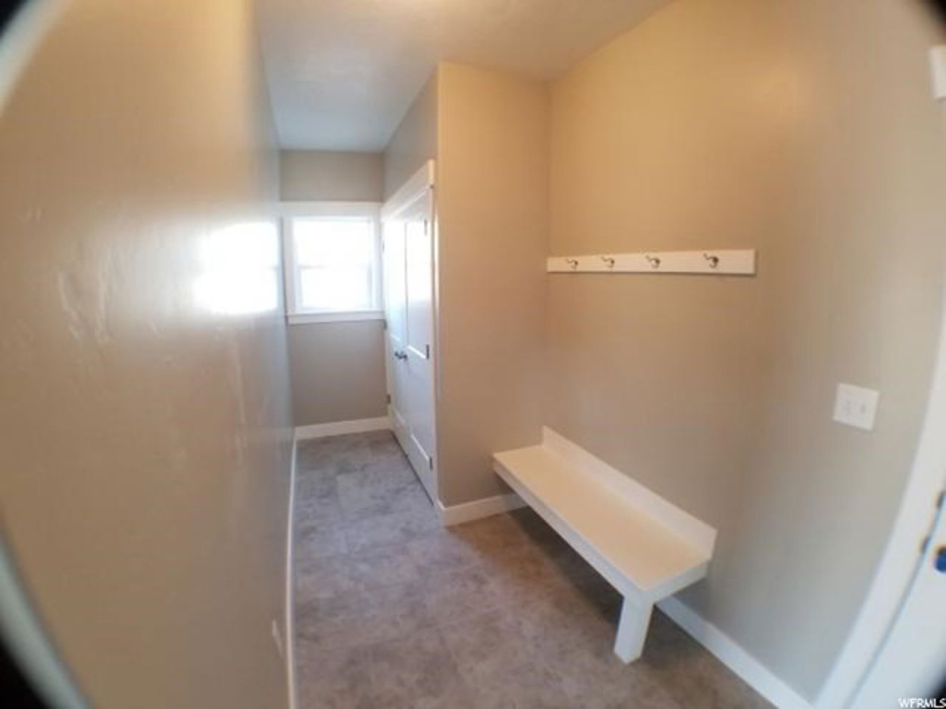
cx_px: 473
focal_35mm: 26
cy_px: 354
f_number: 1.7
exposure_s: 1/30
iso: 160
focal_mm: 4.25
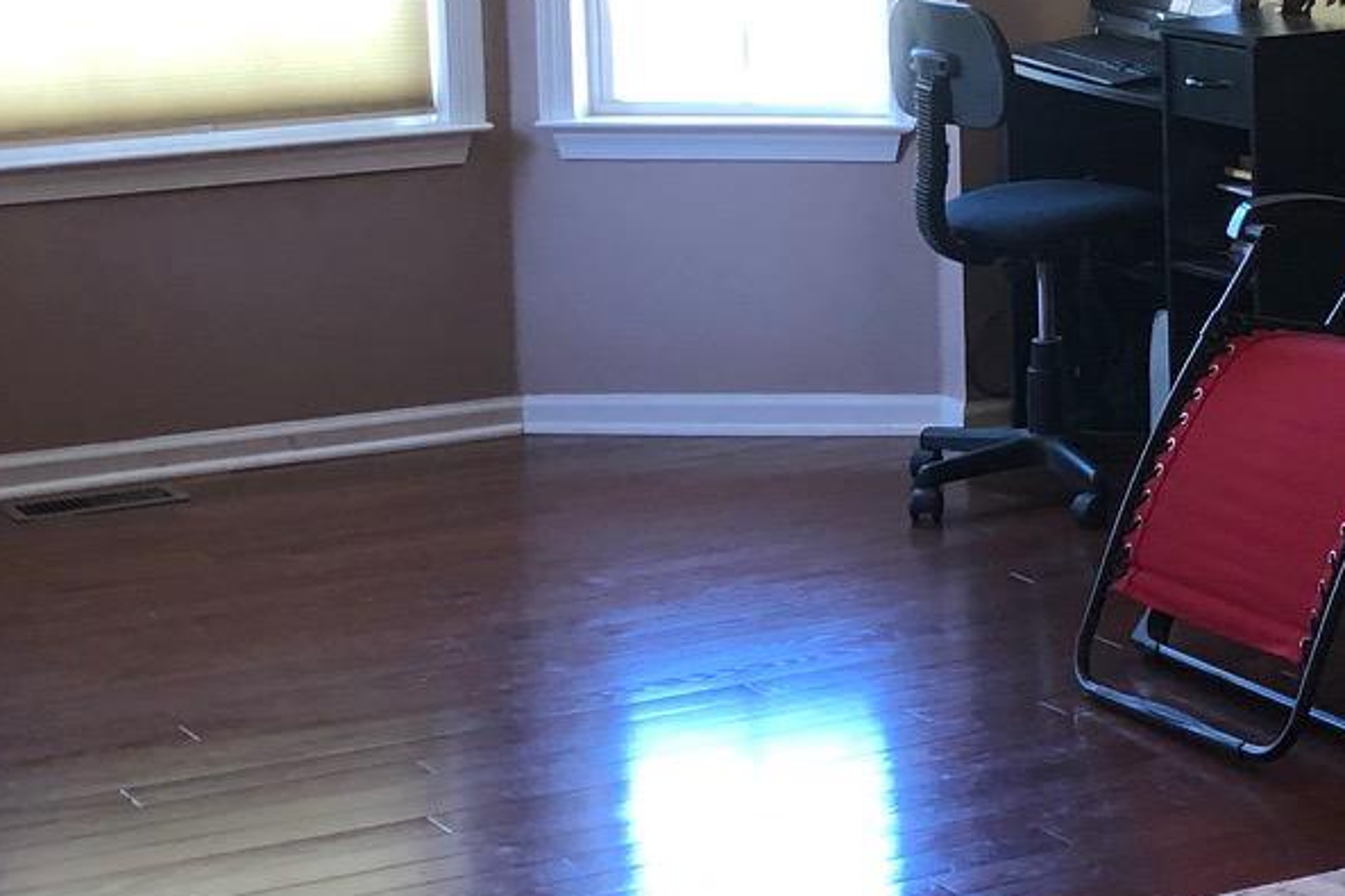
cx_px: 1479
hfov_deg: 19.7
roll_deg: -1.1
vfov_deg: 13.7
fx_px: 3698
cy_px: 175
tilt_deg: -7.1
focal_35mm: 99
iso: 40
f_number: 1.8
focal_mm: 3.99
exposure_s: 1/24
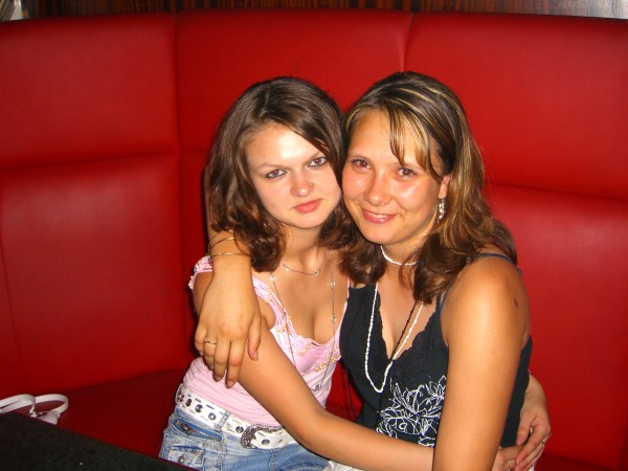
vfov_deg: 37.7
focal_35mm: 38
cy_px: 236
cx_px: 314
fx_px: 689
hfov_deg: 49.0
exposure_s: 1/60
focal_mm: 7.9
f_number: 2.8
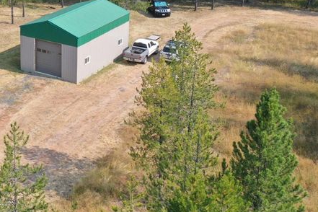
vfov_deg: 20.3
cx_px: -12
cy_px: 0
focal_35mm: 65
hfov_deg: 28.7
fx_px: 574
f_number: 5
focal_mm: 10.26
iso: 100
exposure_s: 1/320
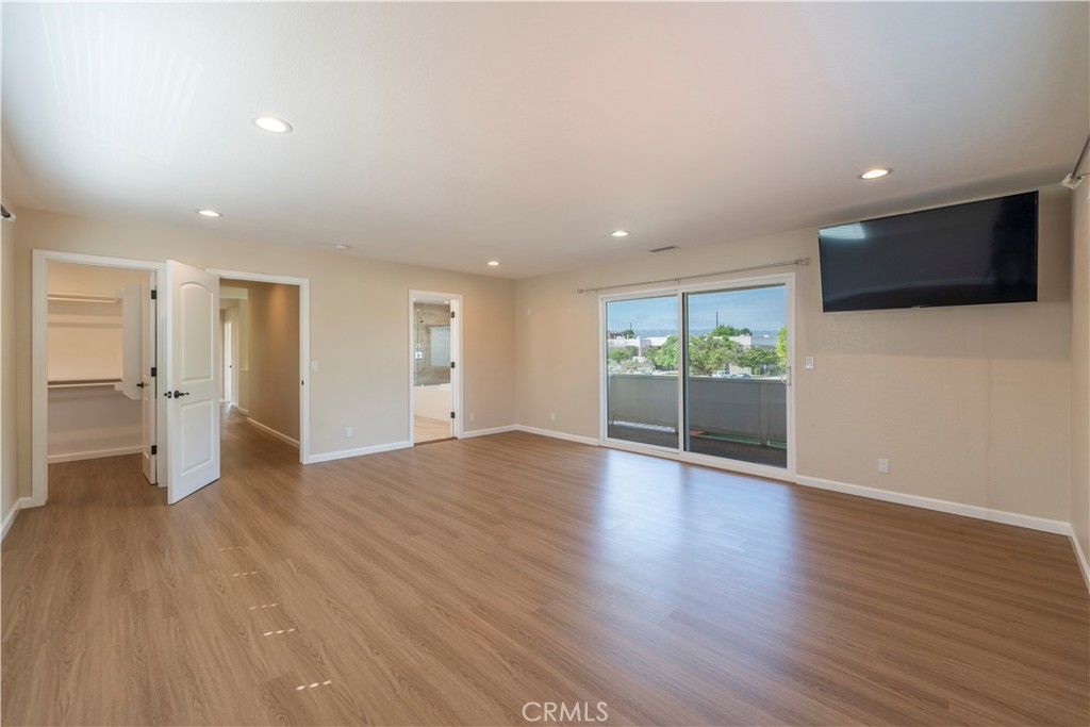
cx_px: 545
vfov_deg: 81.2
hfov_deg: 104.2
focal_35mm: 14
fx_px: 424
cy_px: 364
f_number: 7.1
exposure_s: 1/15
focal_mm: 14
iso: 100
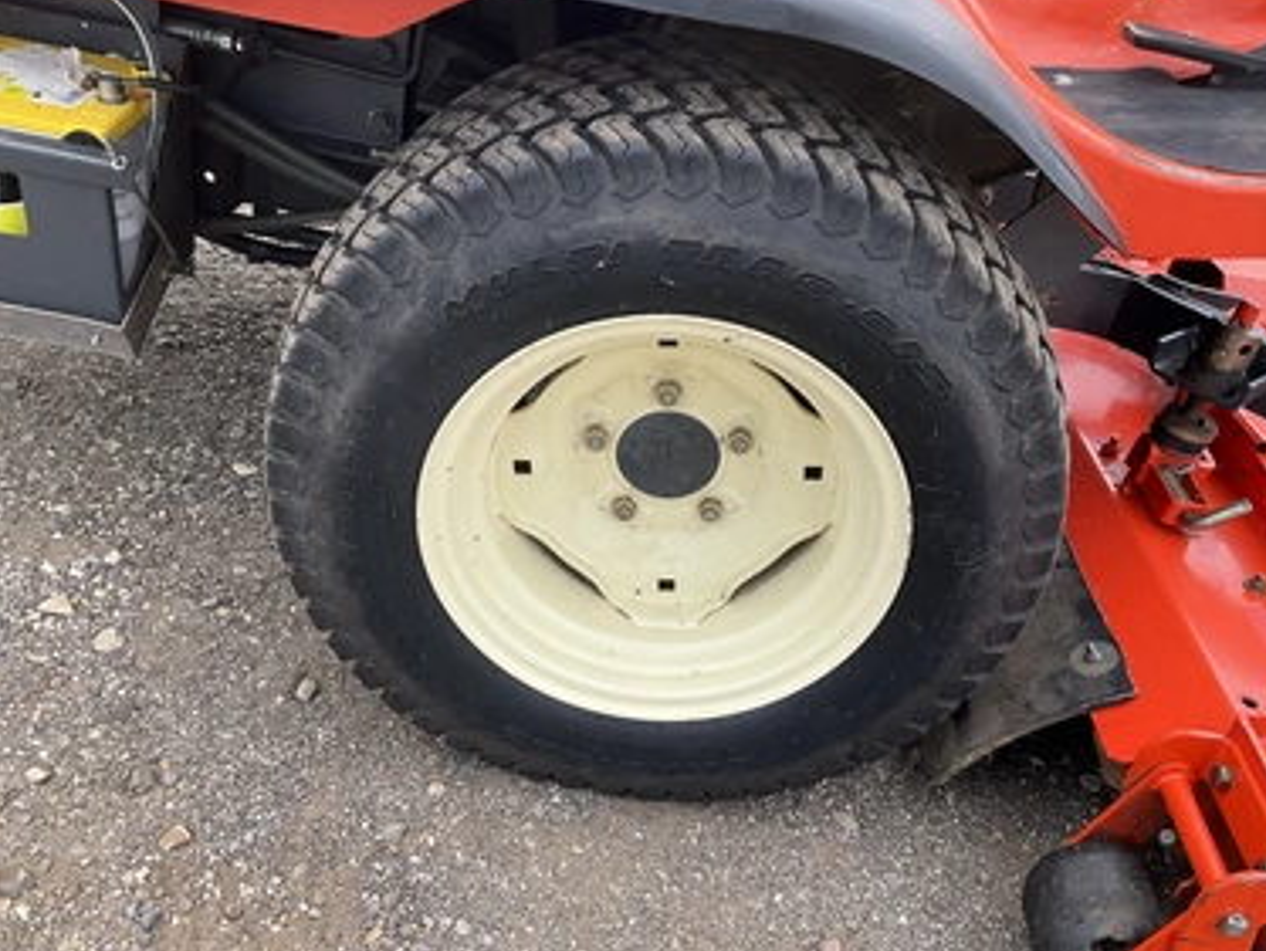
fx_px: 1134
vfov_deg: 45.5
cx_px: 674
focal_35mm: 31
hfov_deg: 58.3
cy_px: 484
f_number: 1.8
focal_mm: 3
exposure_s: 1/370
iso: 25
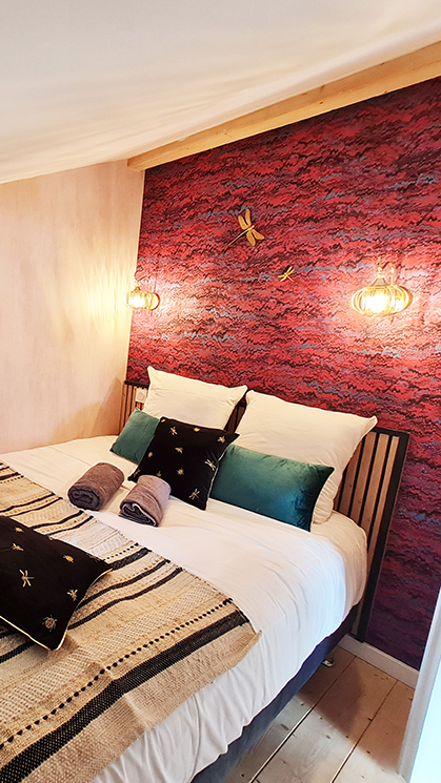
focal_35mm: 19
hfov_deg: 50.0
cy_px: 392
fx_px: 395
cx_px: 24
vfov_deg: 89.6
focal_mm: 1.74
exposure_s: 1/50
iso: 100
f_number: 2.2
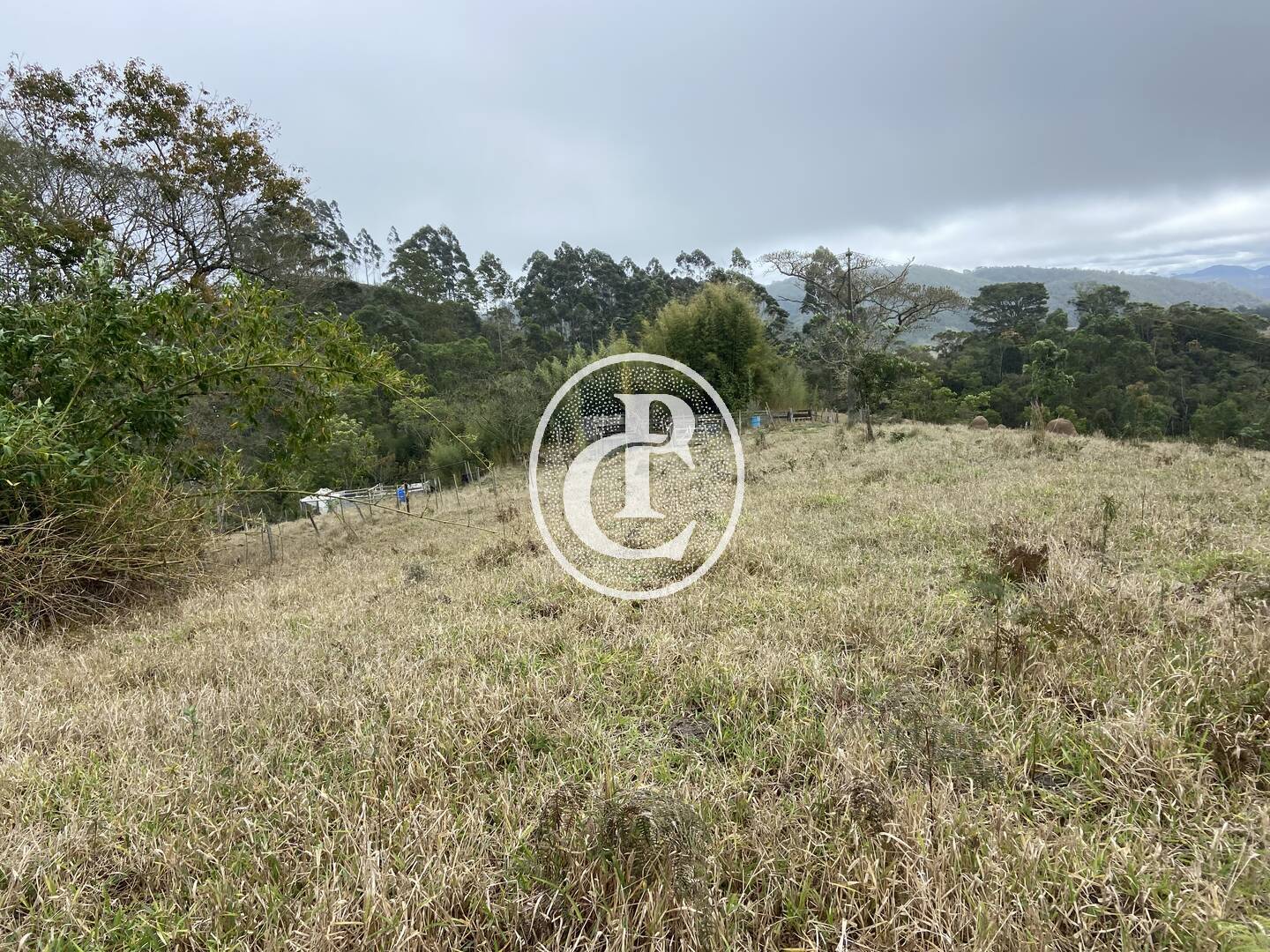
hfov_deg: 67.3
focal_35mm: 26
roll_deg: +5.0
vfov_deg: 53.1
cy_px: 476
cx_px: 635
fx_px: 954
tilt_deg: -10.7
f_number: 1.8
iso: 32
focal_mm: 4.25
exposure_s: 1/1447
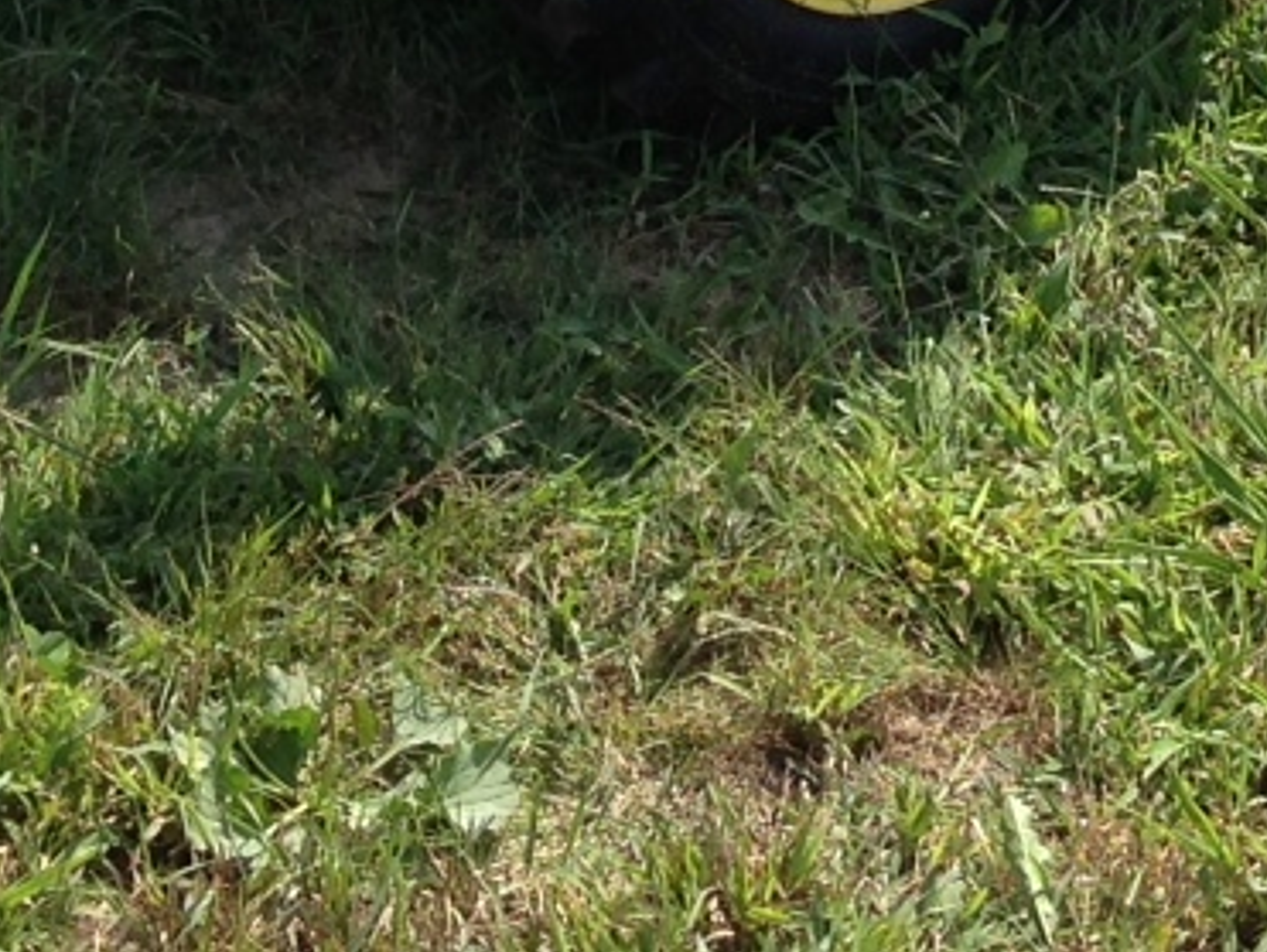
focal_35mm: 145
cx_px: 796
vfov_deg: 9.4
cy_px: -1129
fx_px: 5312
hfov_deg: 13.6
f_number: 2.4
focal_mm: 4.13
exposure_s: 1/861
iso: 50
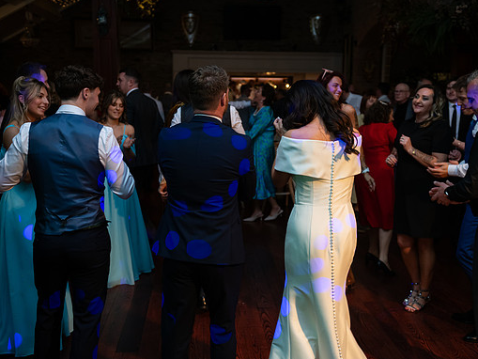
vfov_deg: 31.5
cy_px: 179
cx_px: 249
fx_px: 635
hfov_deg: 41.2
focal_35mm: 46
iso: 640
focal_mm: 42
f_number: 3.5
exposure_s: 1/160
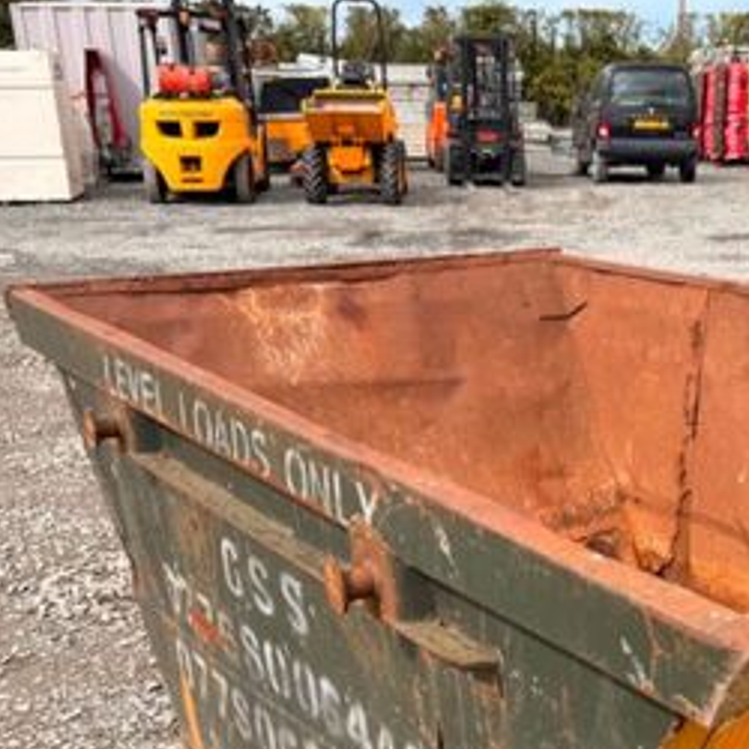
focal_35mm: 51
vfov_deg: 32.0
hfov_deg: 32.1
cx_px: 647
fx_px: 1248
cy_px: 653
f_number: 1.78
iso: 80
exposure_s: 1/2232
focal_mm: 6.76
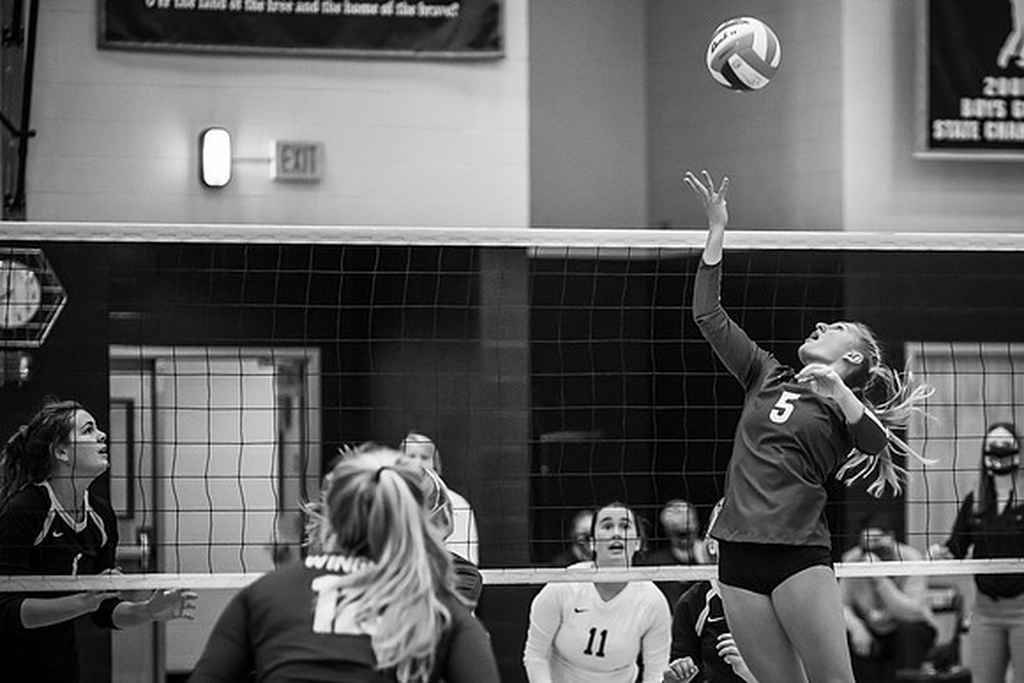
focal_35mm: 195
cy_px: 486
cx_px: 739
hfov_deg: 10.5
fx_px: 5559
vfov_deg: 7.0
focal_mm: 135
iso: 8000
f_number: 2.8
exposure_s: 1/800
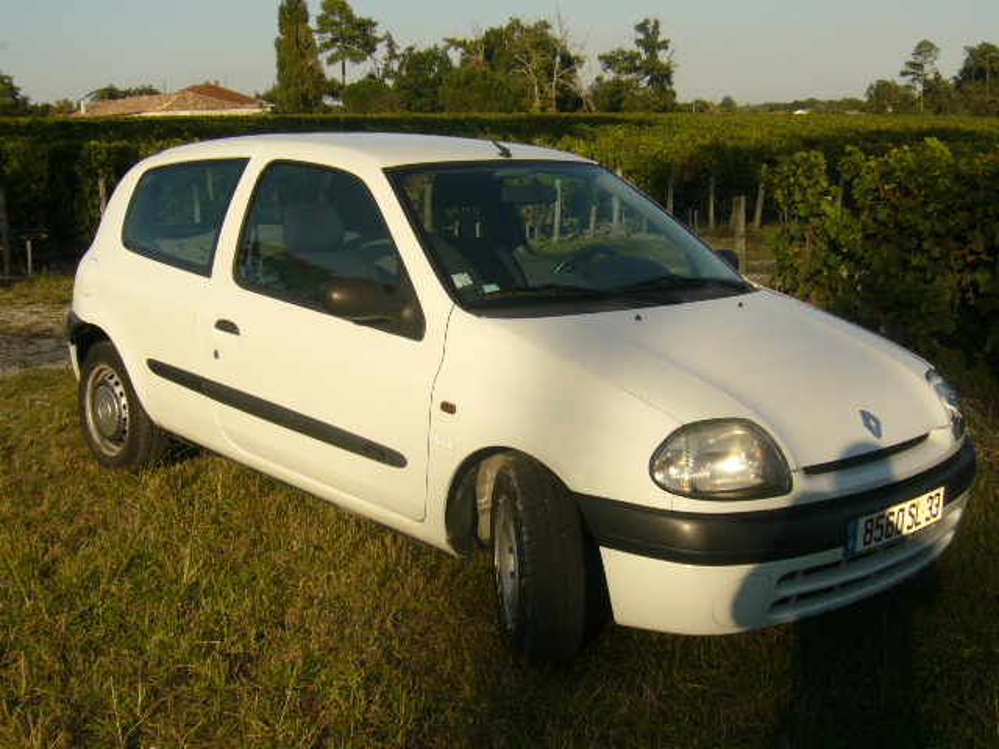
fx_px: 1241
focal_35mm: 43
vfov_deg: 33.6
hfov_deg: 43.9
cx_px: 500
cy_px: 374
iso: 100
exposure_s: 1/640
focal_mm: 5.8
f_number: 5.6
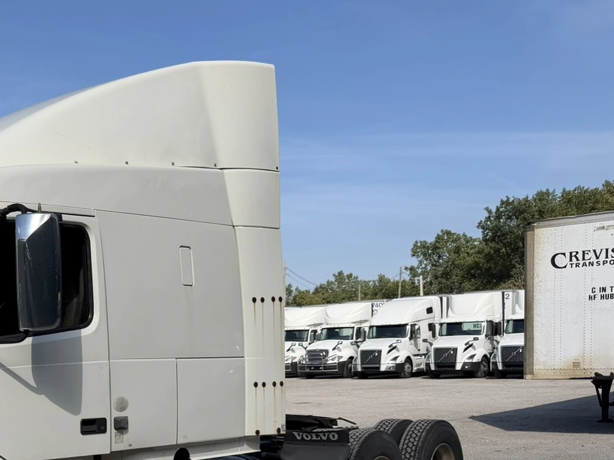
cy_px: 415
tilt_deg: -1.9
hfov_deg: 34.6
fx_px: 887
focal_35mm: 50
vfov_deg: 28.0
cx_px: -6
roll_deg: -1.0
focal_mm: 6.76
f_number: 1.78
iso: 80
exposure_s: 1/6711
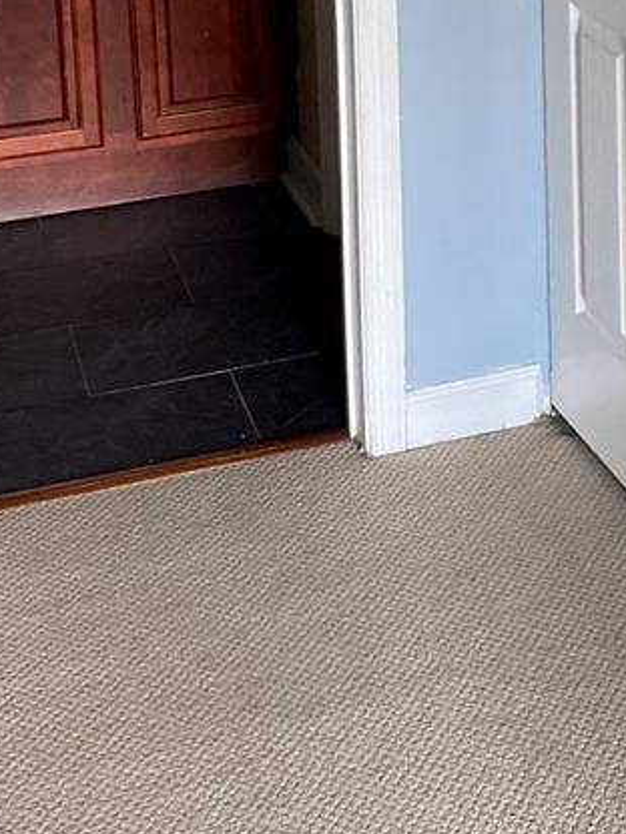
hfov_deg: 19.1
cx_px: 616
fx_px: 1808
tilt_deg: -9.2
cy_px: -134
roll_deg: -0.8
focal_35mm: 75
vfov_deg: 23.9
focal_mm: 4.25
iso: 500
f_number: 1.8
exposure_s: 1/60
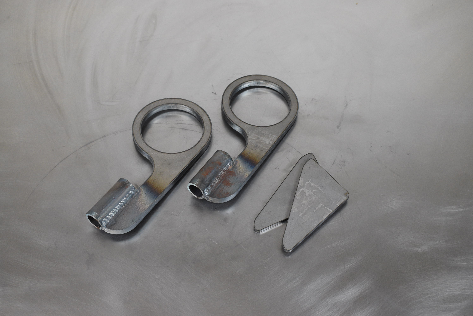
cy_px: 158
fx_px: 572
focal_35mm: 44
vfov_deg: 30.9
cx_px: 236
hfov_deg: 44.9
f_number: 6.3
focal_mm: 29
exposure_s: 1/160
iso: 1250
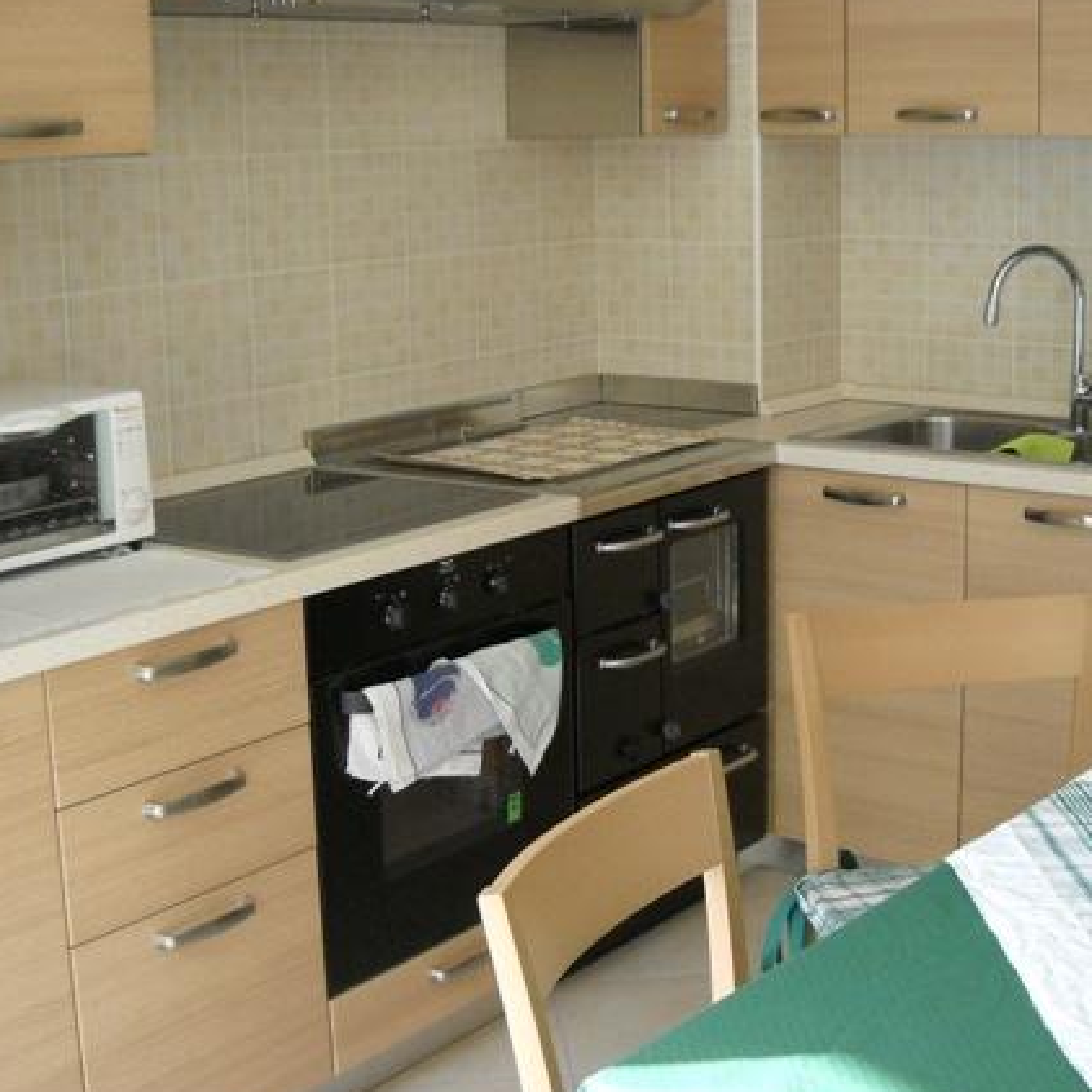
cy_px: 587
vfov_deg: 31.1
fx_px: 1963
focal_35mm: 55
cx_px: 598
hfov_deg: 31.1
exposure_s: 1/54
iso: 400
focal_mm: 6.72
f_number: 3.1
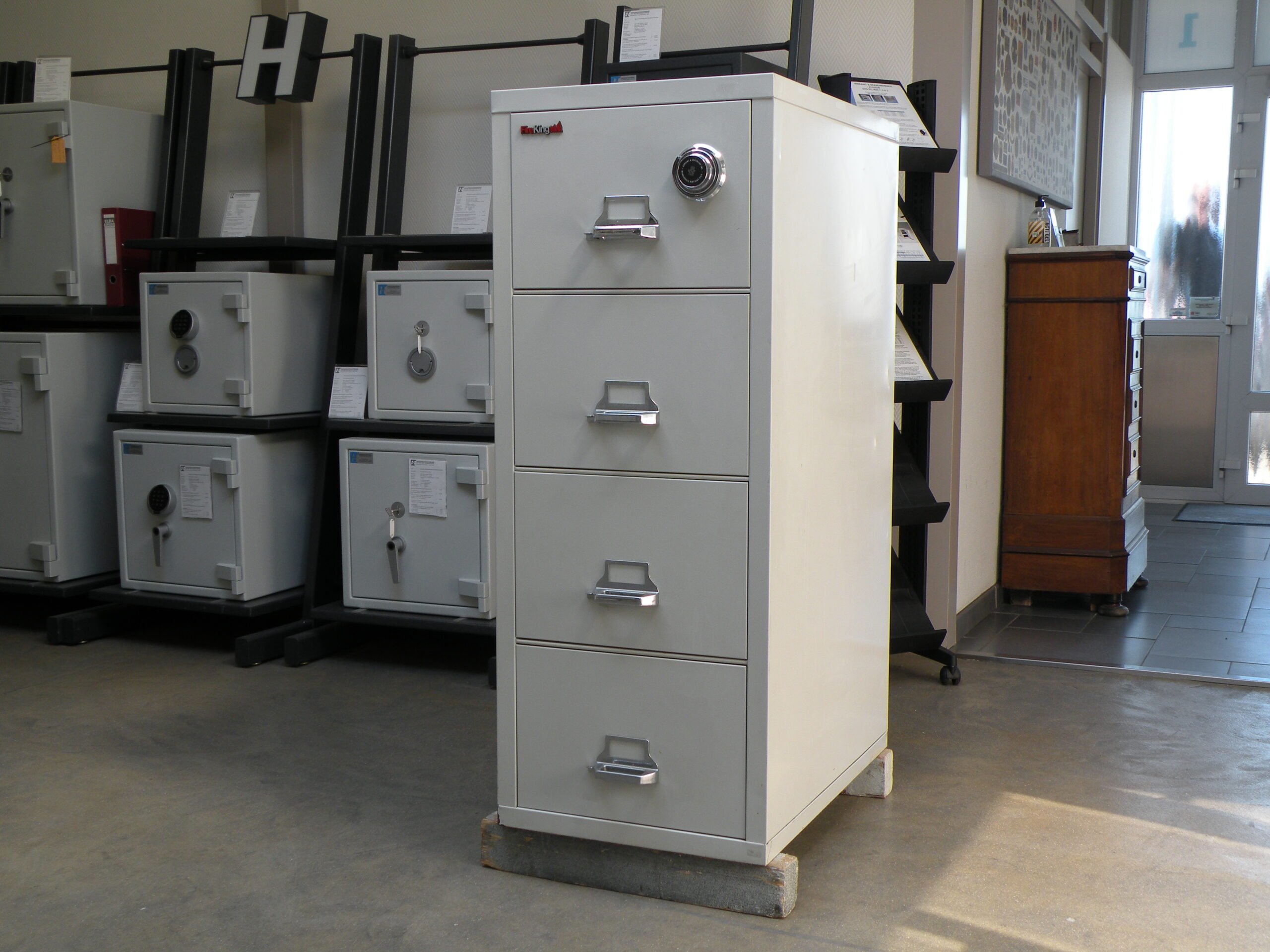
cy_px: 476
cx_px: 635
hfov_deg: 44.8
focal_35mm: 42
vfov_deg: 34.3
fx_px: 1541
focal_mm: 7.4
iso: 65
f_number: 3.2
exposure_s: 1/59.6
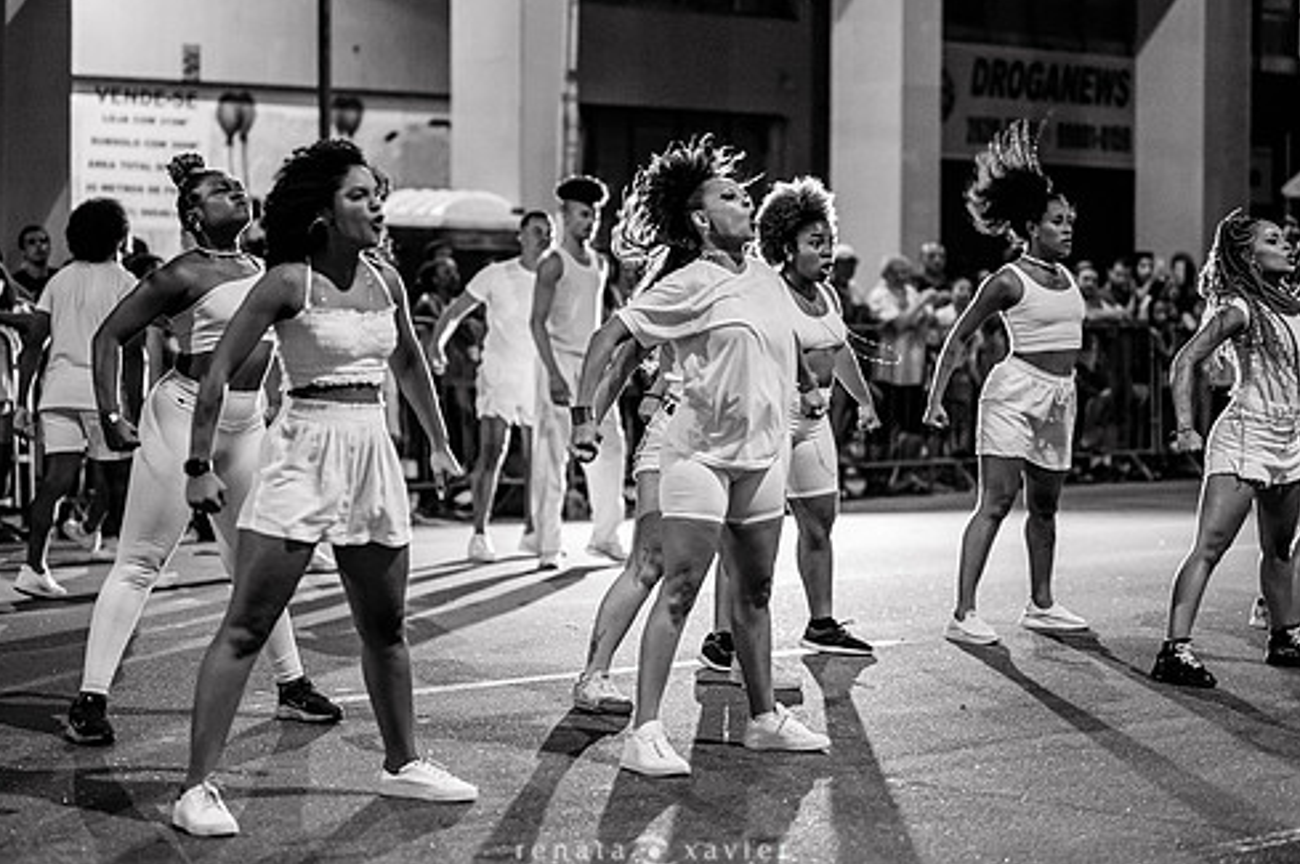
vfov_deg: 15.3
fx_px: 3211
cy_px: 385
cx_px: 649
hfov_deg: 22.9
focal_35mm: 89
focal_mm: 50
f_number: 1.2
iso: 2000
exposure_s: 1/250
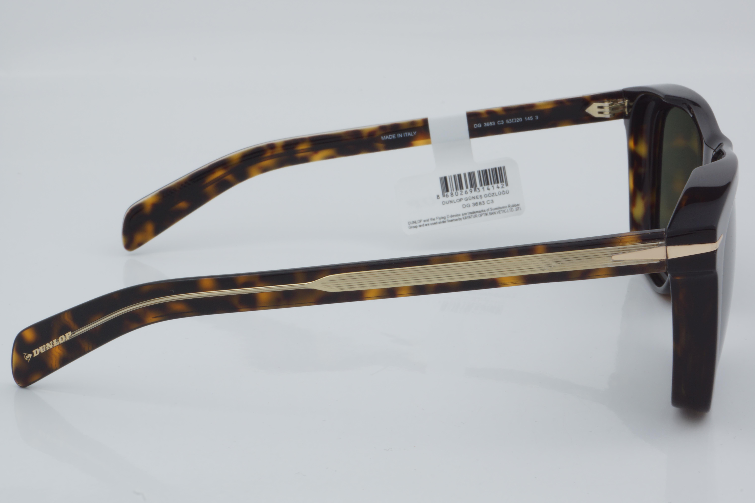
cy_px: 252
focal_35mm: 75
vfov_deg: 18.2
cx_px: 378
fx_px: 1573
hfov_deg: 27.0
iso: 100
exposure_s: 1/4
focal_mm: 50
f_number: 32
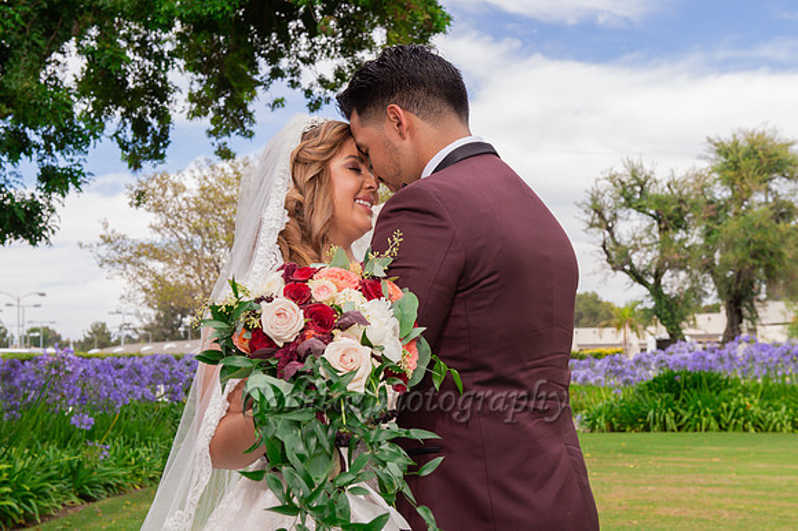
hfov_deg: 34.0
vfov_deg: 23.0
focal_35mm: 59
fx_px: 1305
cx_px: 399
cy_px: 266
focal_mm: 55
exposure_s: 1/250
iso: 400
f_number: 8
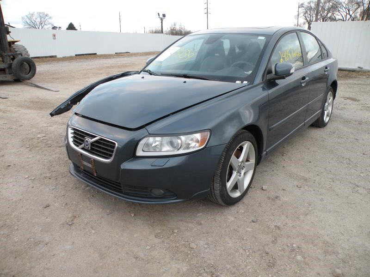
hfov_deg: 65.3
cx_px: 185
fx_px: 289
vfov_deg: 51.4
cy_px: 138
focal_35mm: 27
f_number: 2.8
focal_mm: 4.7
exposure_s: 1/59.8
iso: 110
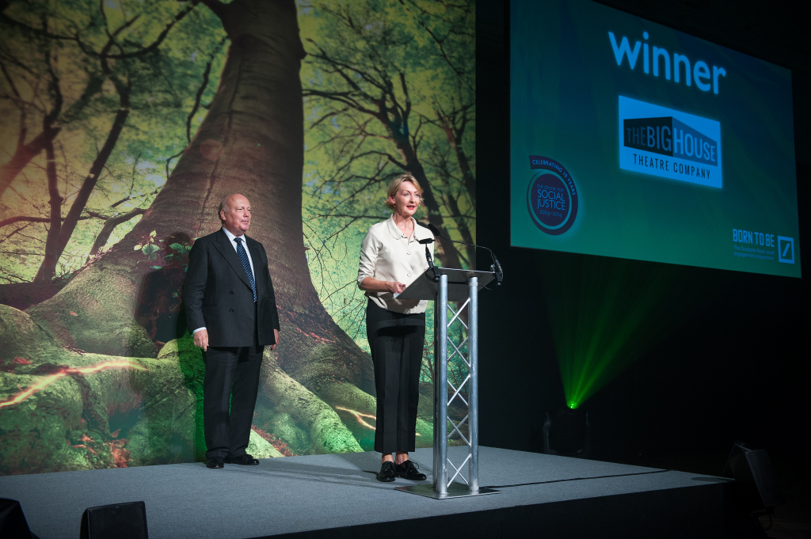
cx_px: 406
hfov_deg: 53.2
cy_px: 270
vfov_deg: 36.8
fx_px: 810
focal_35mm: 36
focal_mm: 36
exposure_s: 1/125
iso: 800
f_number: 3.5
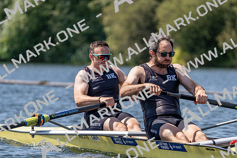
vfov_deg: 3.8
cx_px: 140
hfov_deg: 5.7
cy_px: 84
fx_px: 2372
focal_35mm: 360
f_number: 5.6
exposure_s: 1/2000
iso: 320
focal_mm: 300
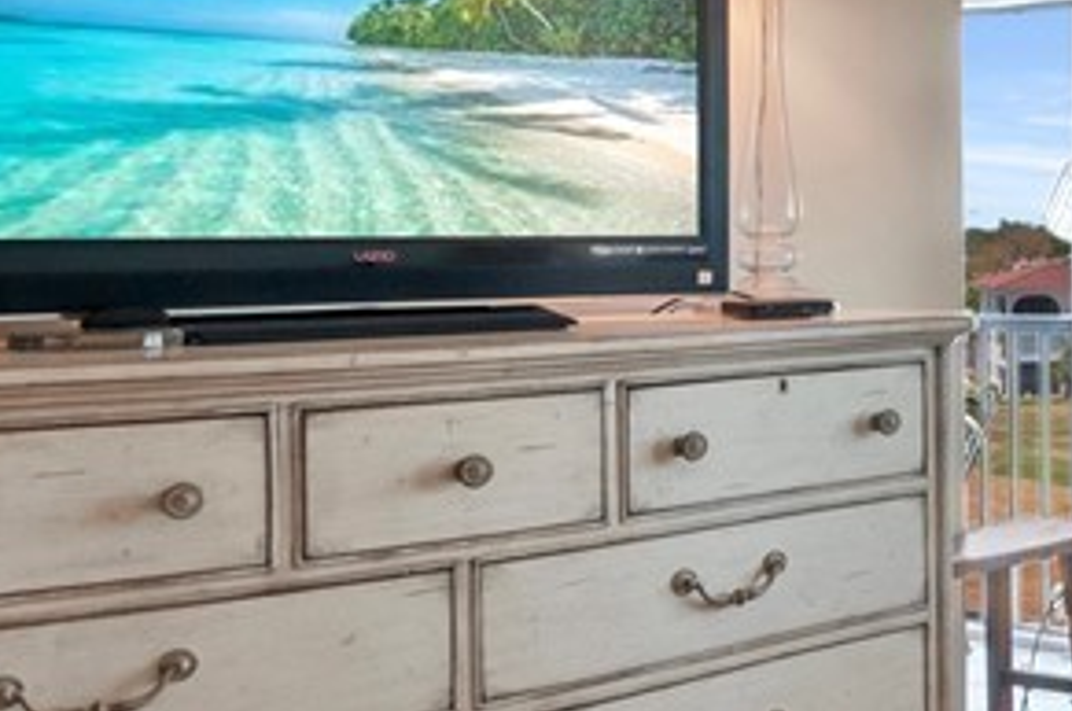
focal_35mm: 56
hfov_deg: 26.0
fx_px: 1665
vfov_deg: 24.1
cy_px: 276
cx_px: 1617
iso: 200
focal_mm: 10
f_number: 8
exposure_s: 1/2.5
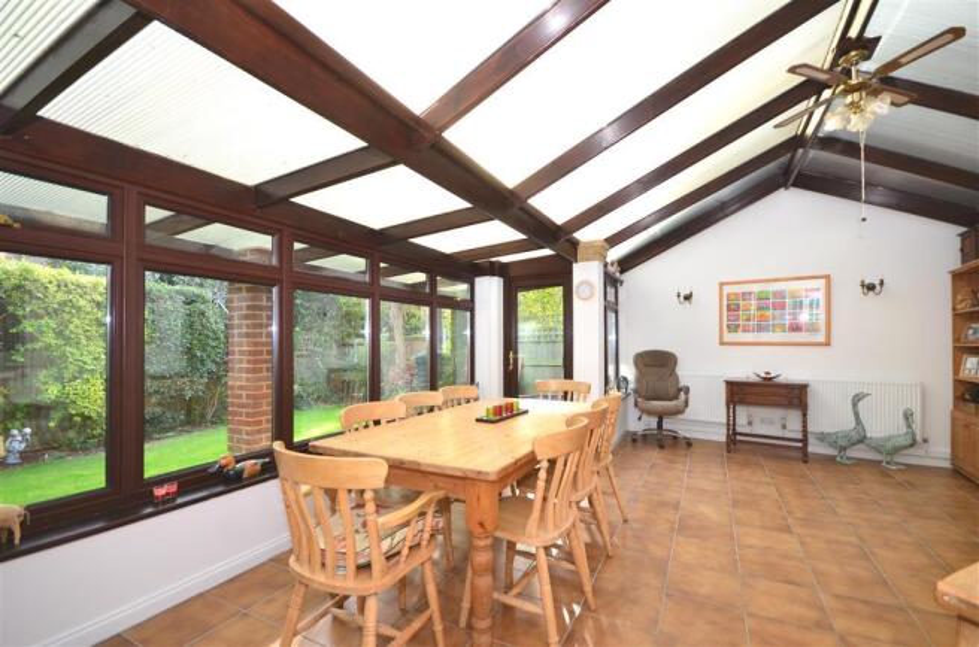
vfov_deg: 77.0
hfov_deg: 100.5
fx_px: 407
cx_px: 490
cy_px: 324
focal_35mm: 15
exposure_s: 1/80
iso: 200
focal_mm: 10
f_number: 5
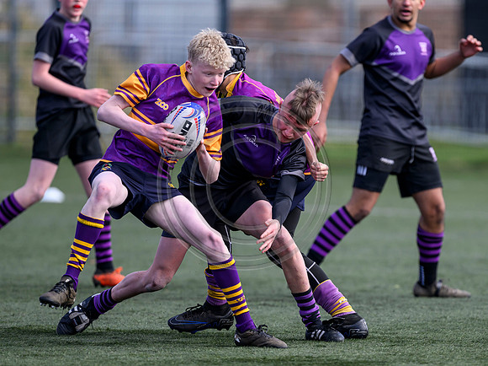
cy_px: 227
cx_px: 301
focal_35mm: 614
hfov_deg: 3.2
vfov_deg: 2.4
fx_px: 8645
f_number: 3.2
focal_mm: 400
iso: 500
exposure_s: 1/2500
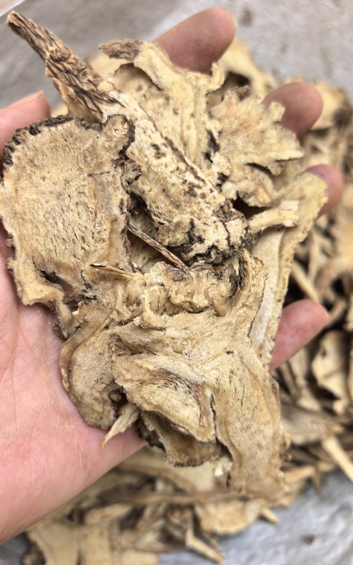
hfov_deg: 43.1
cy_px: 285
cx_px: 180
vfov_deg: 64.6
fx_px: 446
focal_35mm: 29
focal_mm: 6.98
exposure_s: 1/118
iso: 50
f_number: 2
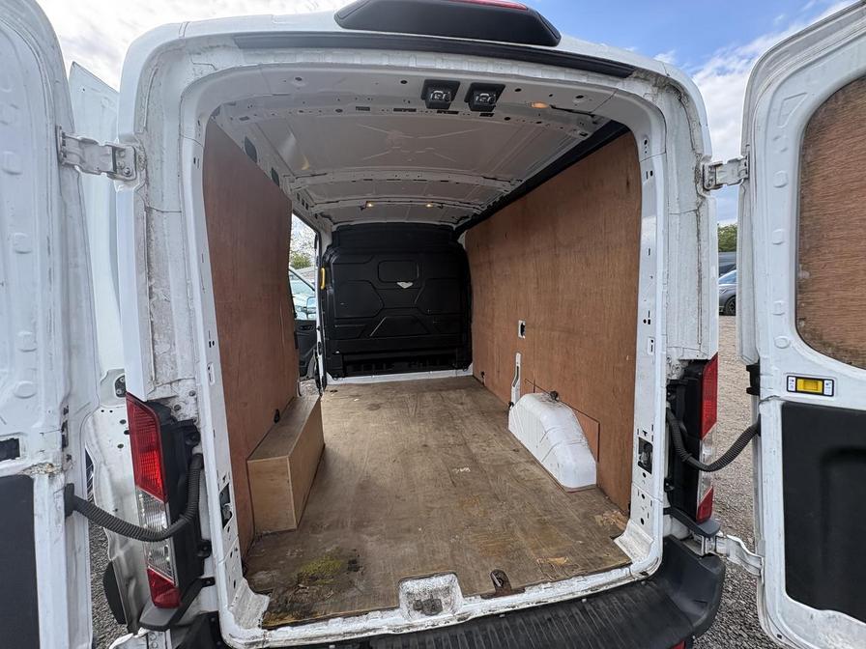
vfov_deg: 85.7
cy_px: 324
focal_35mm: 14
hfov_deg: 102.1
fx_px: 350
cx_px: 433
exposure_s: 1/347
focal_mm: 2.22
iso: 64
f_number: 2.2
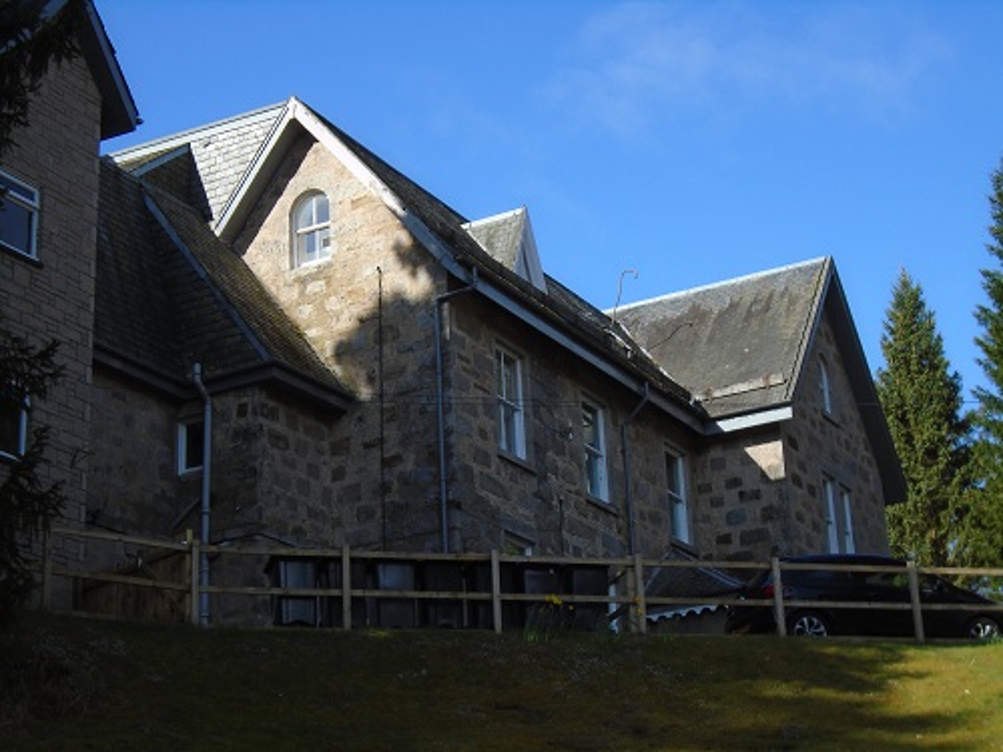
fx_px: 1970
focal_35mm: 68
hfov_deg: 28.6
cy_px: 376
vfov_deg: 21.6
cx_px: 502
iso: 100
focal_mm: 12
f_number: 5.5
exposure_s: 1/320
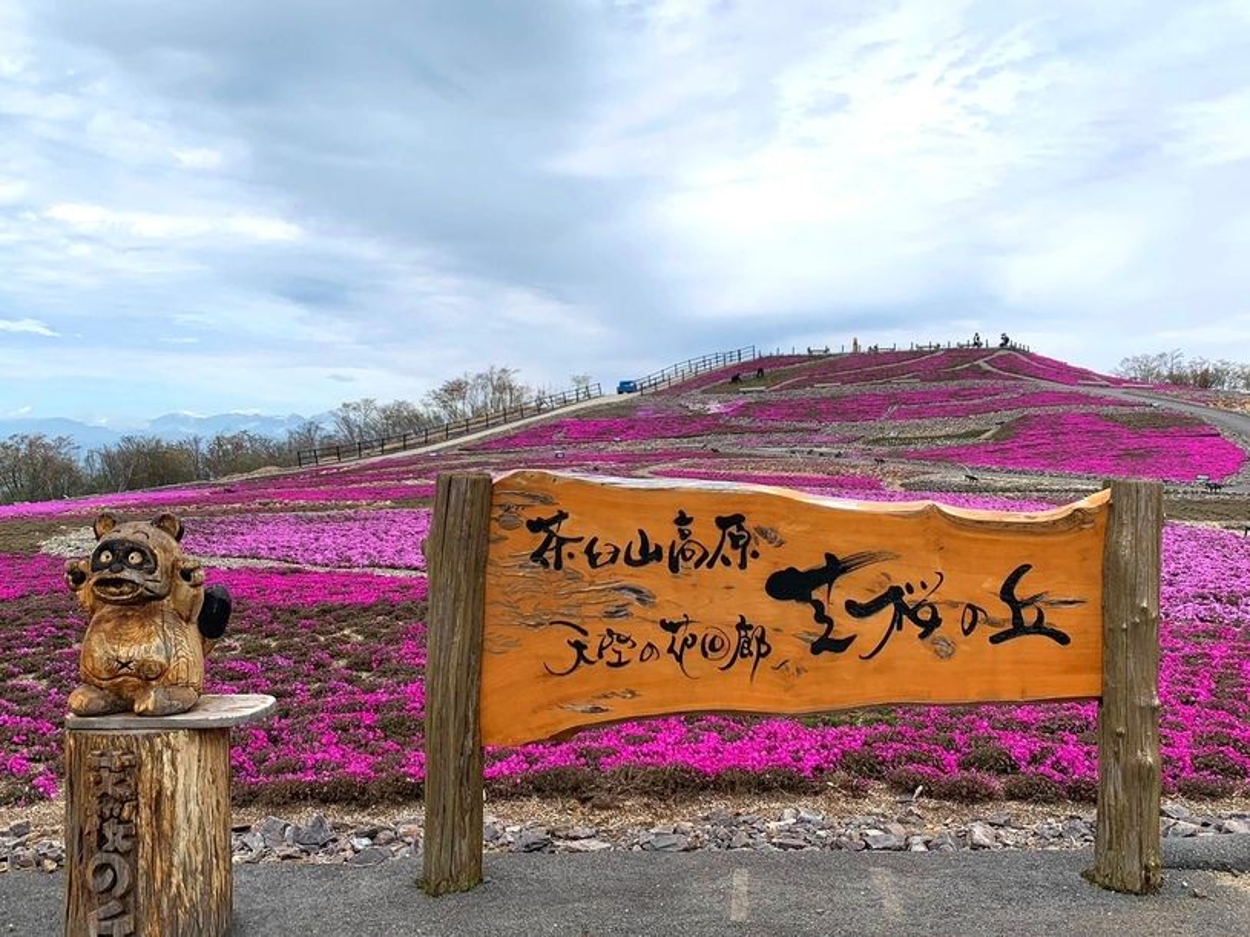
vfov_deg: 53.1
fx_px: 939
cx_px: 625
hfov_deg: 67.3
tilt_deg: +3.0
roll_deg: -1.0
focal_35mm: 26
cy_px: 468
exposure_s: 1/3401
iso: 25
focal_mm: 4.25
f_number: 1.8
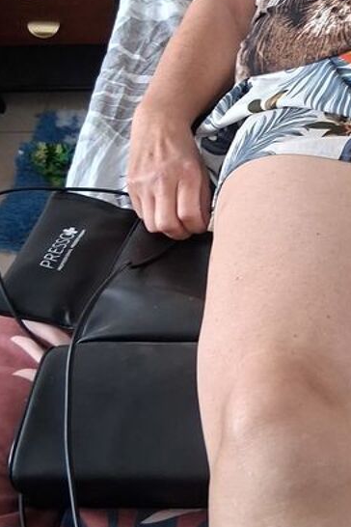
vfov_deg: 30.4
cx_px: 418
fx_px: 965
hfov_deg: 19.4
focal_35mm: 66
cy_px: 196
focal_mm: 3.98
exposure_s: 1/50
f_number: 1.8
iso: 320
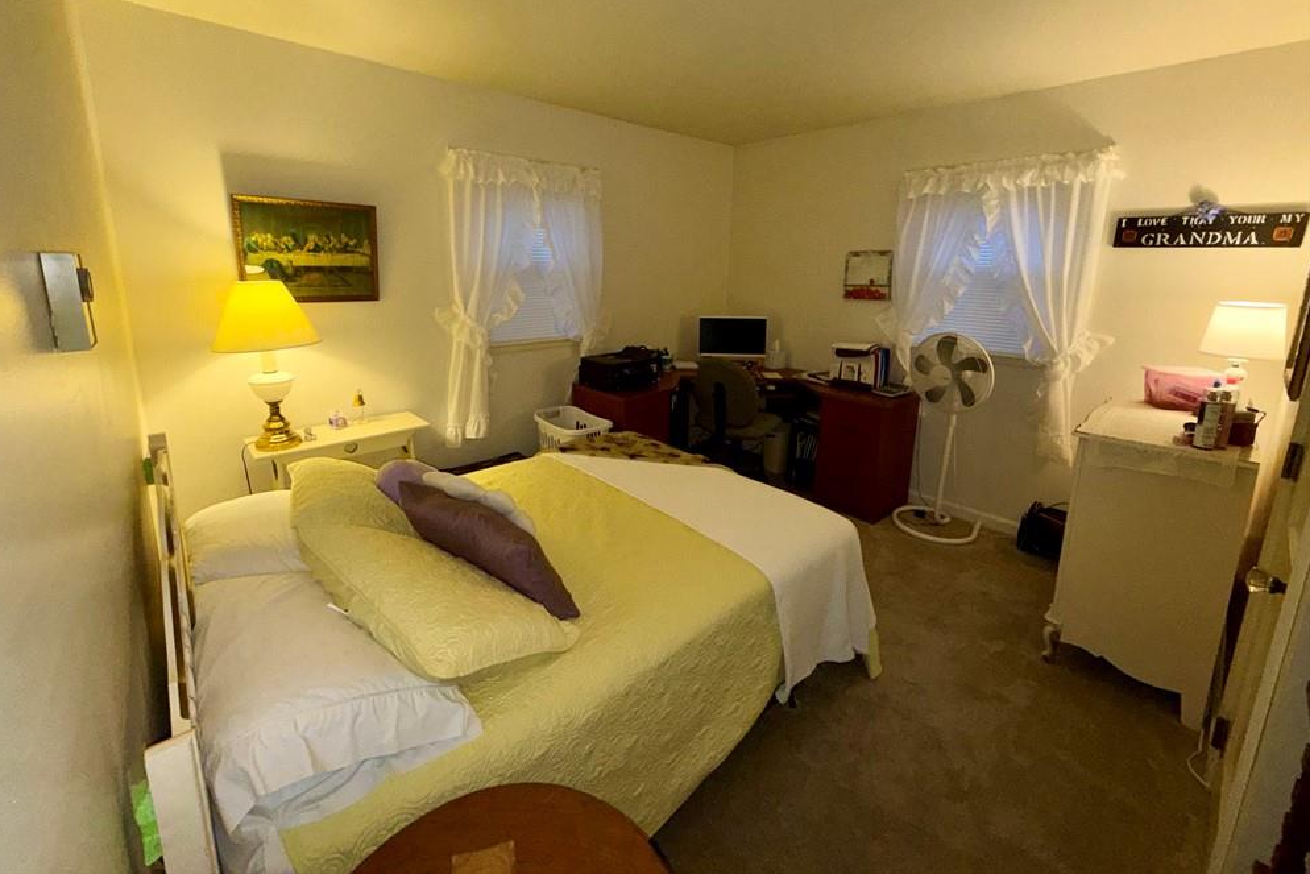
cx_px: 638
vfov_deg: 76.8
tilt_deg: -10.7
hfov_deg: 100.4
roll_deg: -1.7
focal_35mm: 15
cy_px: 370
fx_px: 546
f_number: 2.2
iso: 80
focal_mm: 2.22
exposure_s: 1/60
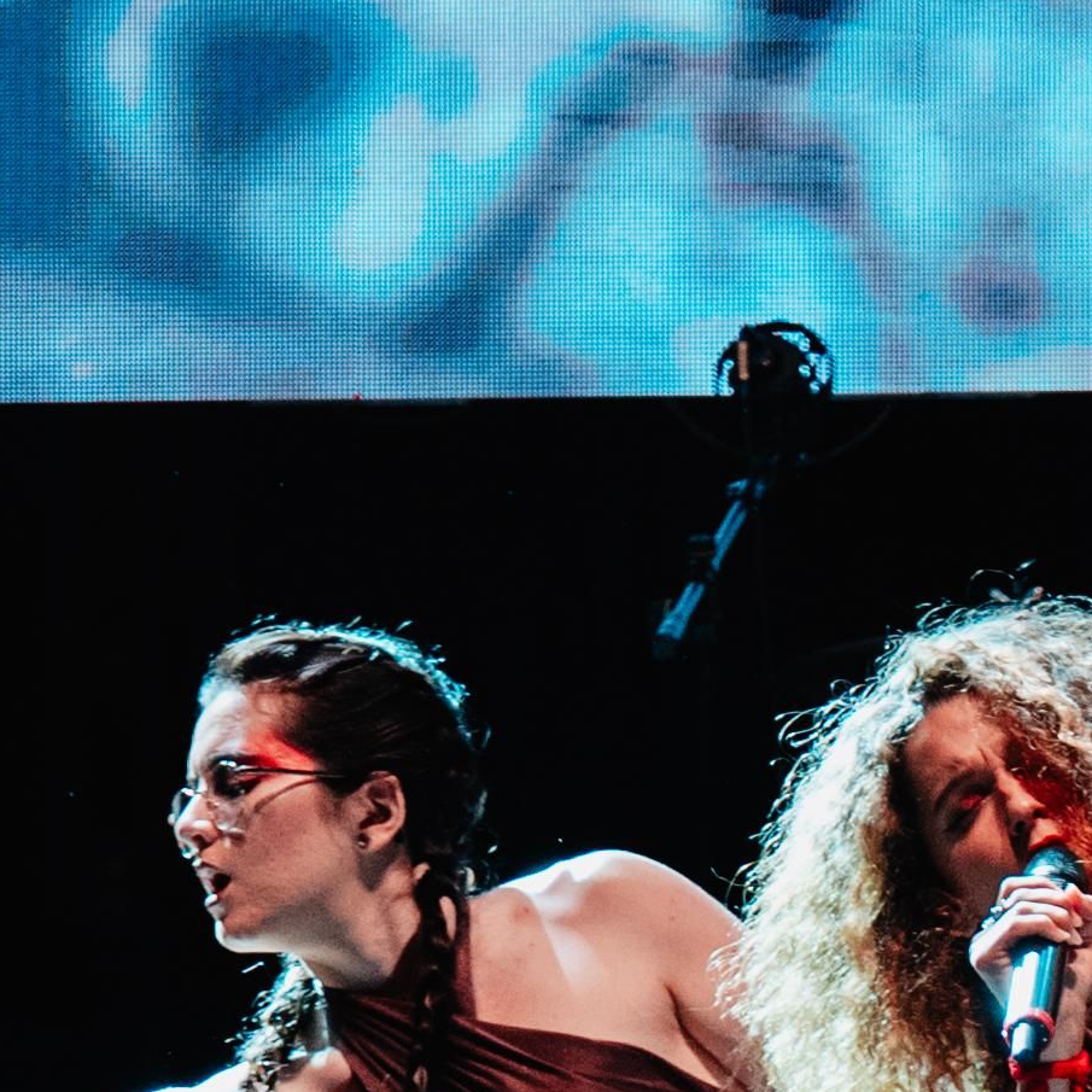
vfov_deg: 2.8
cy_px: 1436
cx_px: 1337
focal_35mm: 636
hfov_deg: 2.8
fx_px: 22699
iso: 640
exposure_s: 1/200
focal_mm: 98
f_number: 2.8
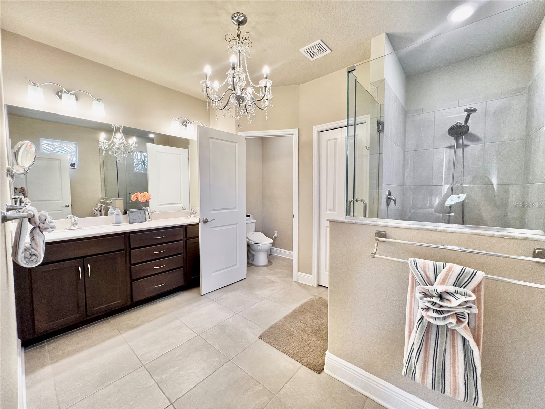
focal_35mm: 13
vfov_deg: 89.9
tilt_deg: -3.4
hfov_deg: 106.2
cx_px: 272
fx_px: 205
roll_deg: +0.1
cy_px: 204
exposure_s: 1/120
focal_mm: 1.57
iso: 125
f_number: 1.8
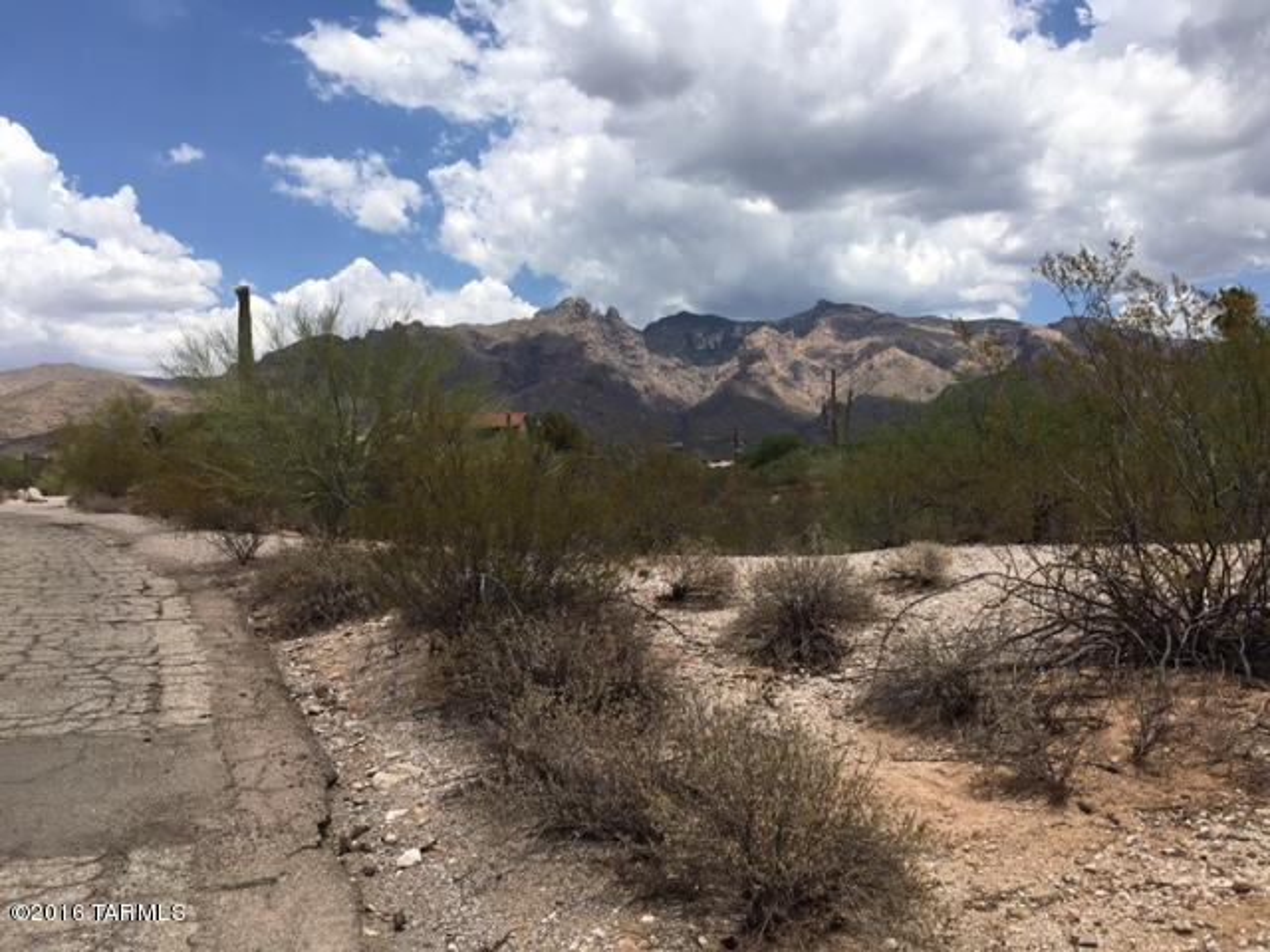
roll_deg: +1.7
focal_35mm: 29
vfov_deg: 48.2
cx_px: 635
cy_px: 476
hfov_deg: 61.7
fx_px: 1064
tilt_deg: -0.3
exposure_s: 1/2404
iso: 25
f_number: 2.2
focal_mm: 4.15
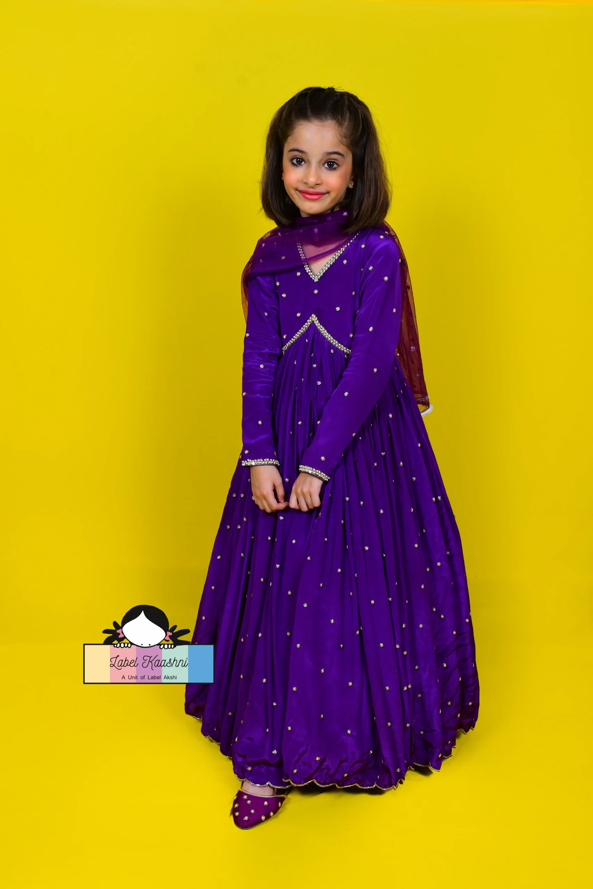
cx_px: 296
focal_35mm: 48
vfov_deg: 41.1
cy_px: 444
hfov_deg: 28.1
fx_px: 1186
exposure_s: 1/160
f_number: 9
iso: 100
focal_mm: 32
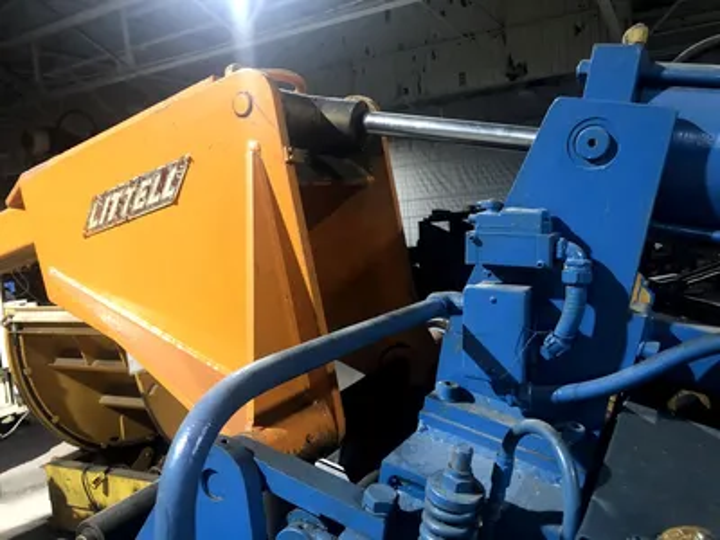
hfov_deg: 63.4
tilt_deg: -5.7
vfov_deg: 49.7
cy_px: 270
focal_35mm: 28
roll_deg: +4.9
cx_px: 360
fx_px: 582
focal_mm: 4
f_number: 1.8
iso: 100
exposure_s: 1/13
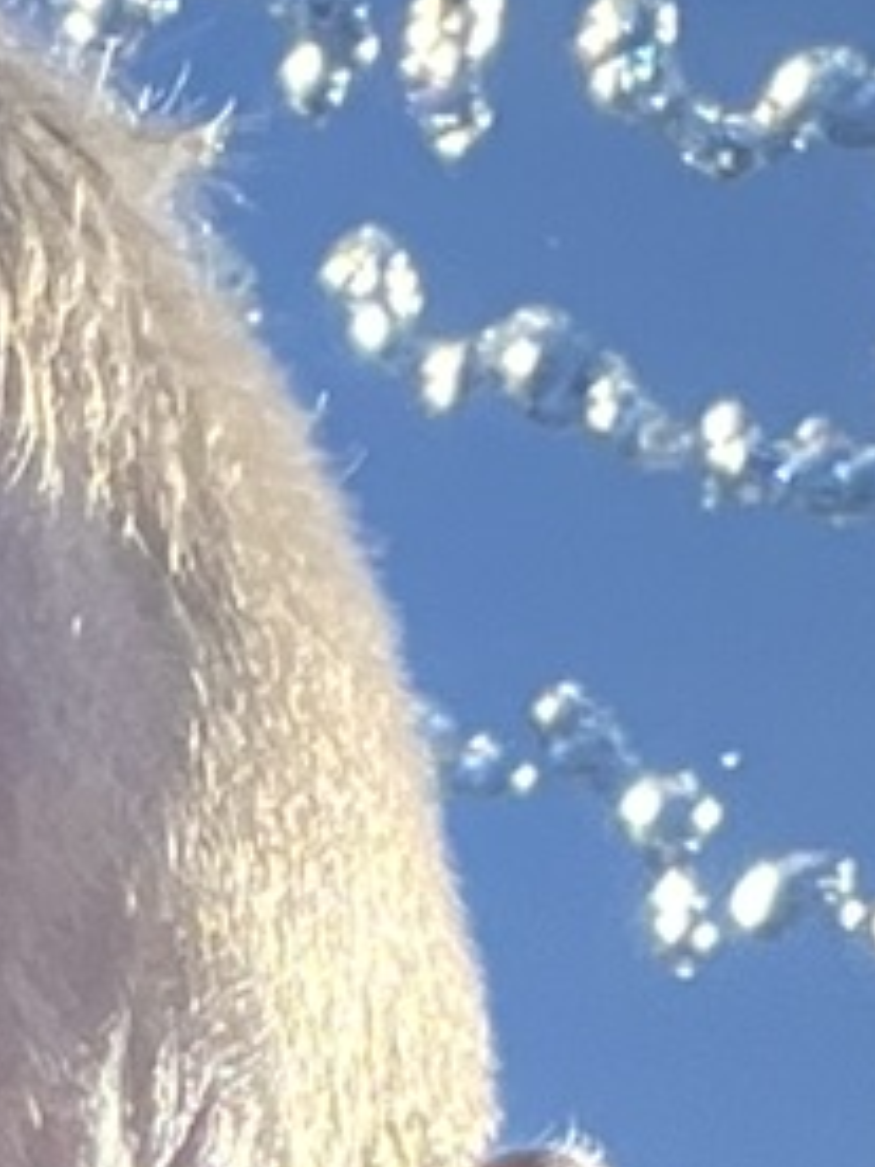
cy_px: 1907
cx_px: -304
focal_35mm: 223
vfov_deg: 8.6
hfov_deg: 6.6
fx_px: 7516
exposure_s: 1/684
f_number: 2.2
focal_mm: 2.71
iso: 32
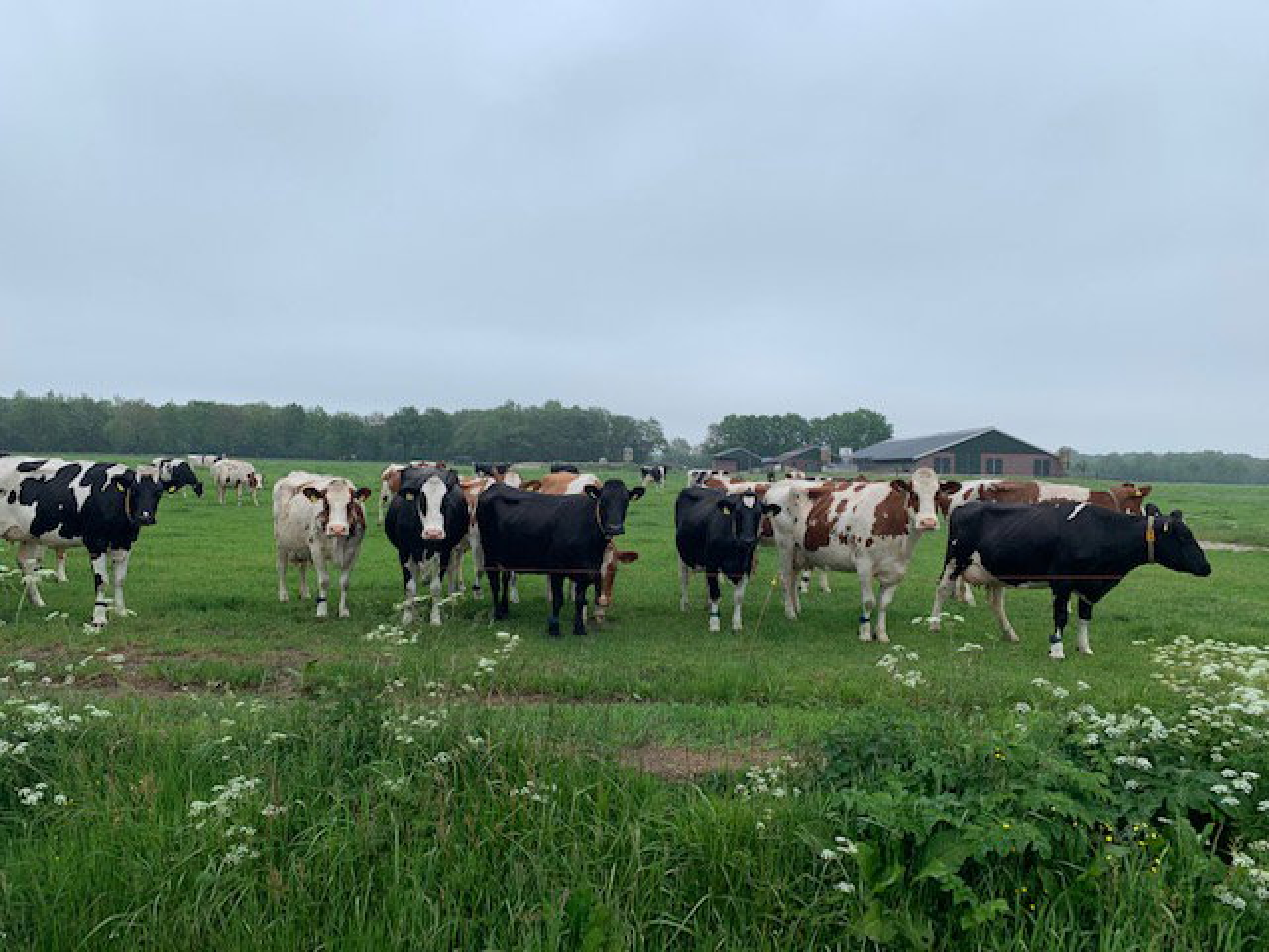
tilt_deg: +0.1
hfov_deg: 67.3
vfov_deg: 53.1
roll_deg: -1.5
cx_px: 634
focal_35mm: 26
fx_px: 953
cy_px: 476
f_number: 1.8
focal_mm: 4.25
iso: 25
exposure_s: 1/732
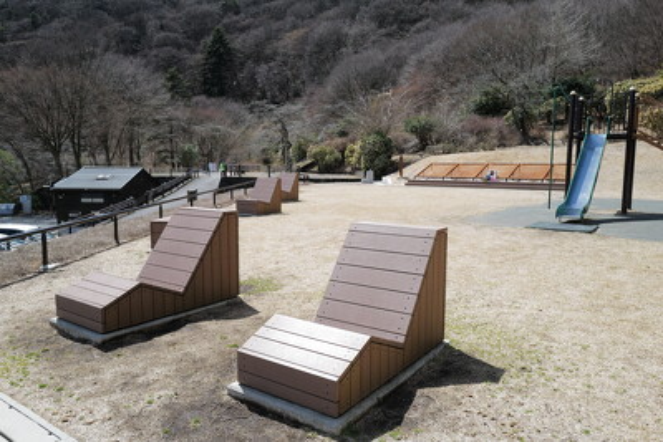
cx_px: 332
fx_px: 516
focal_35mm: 28
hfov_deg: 65.5
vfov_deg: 46.4
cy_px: 221
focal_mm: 28
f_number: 5
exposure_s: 1/400
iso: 100
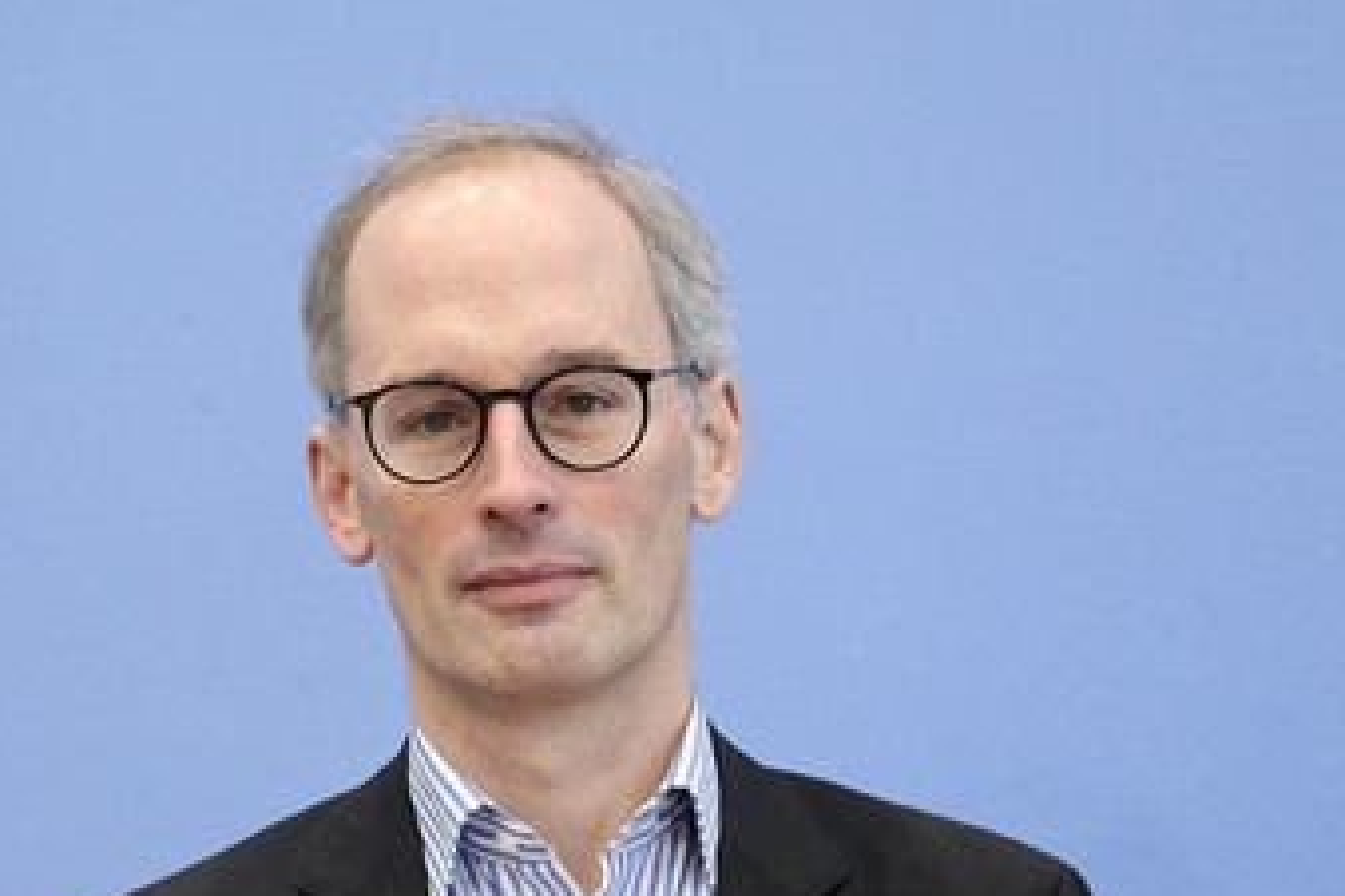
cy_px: 591
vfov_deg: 12.1
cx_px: 557
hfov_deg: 18.1
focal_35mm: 113
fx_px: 4221
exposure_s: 1/400
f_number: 5
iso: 3200
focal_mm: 85
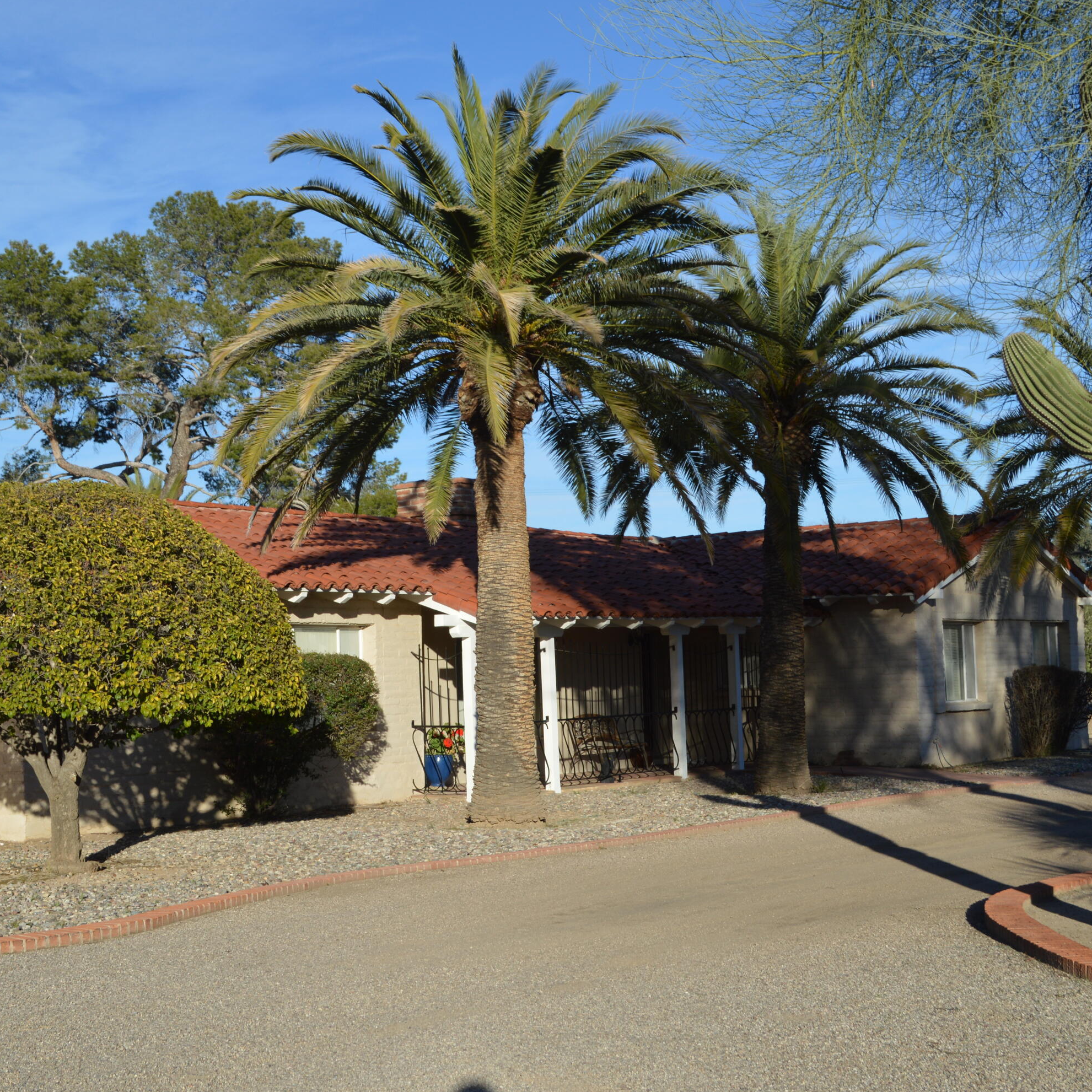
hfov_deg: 31.6
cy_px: 543
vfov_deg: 31.6
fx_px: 1927
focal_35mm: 54
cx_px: 449
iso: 100
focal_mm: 28
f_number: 8
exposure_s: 1/250
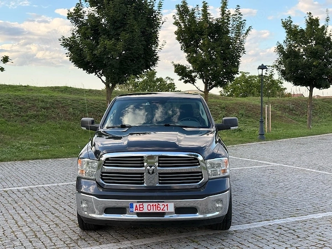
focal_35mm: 48
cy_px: 124
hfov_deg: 39.7
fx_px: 460
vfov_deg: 30.3
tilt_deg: -2.7
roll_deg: +0.7
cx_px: 166
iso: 80
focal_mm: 6.76
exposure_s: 1/875
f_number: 1.78
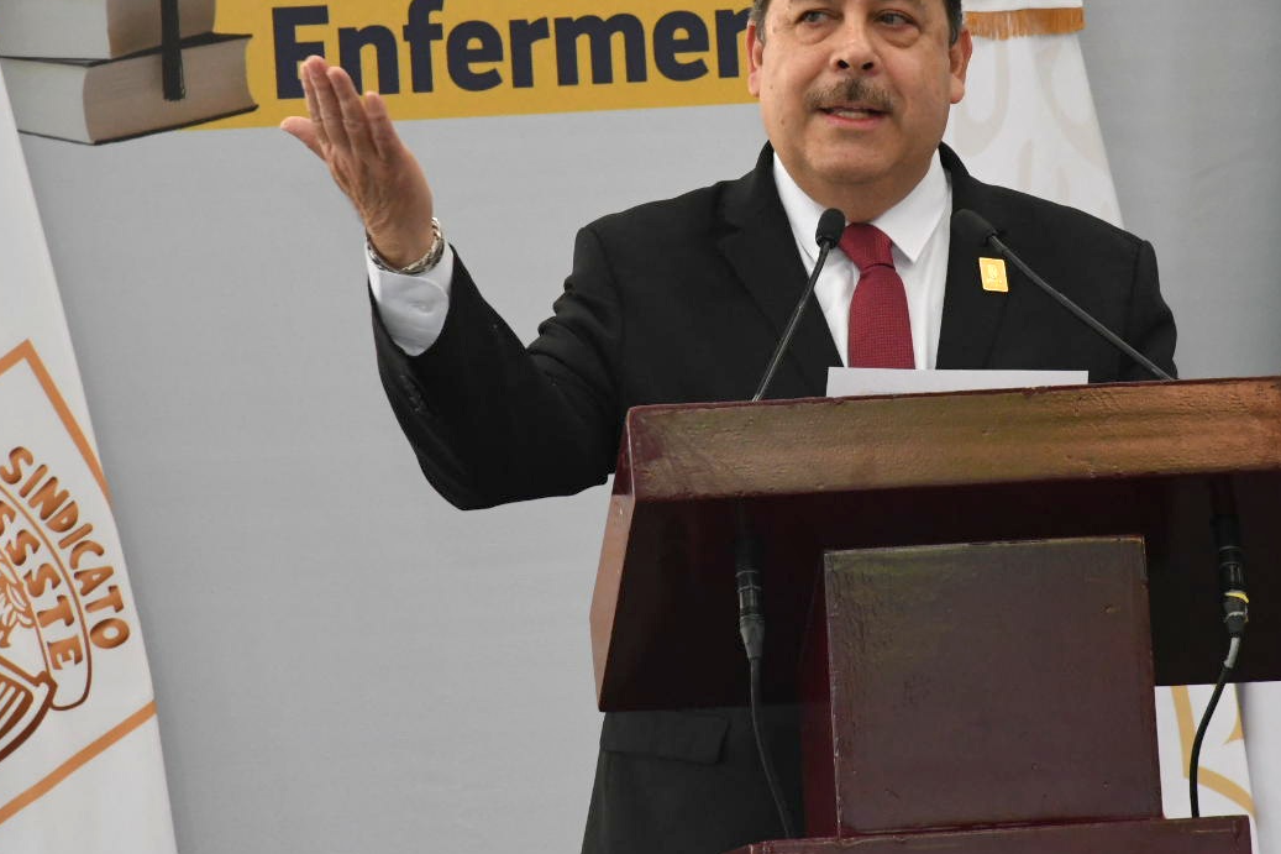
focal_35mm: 328
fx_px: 11669
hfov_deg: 6.3
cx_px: 807
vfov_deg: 4.2
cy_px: 252
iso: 3200
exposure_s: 1/125
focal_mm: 140
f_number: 14
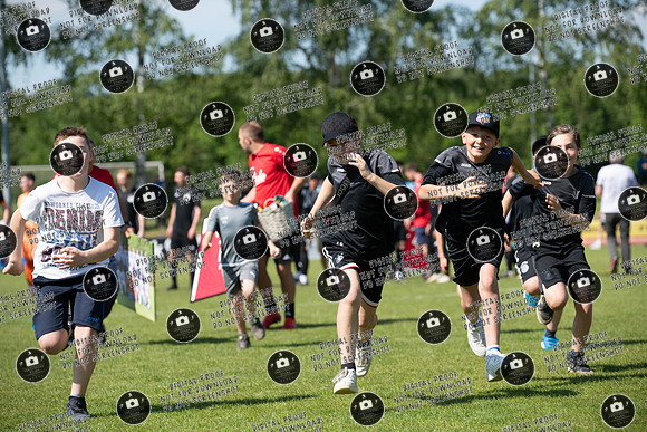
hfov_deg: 15.2
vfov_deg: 10.2
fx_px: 2427
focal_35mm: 135
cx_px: 324
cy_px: 216
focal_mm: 135
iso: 100
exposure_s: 1/800
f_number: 4
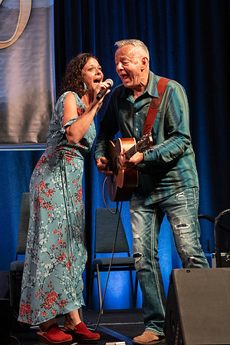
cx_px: 40
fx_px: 872
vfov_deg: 22.4
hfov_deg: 14.9
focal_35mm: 91
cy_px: 148
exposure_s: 1/250
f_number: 5
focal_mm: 53
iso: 6400
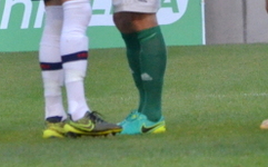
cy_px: -78
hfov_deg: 1.8
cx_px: 334
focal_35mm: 1180
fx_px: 8605
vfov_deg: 1.1
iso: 2500
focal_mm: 155
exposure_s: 1/1600
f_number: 4.8
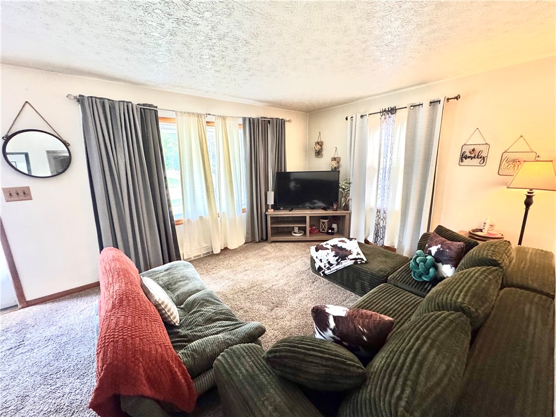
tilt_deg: -12.3
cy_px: 208
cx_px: 278
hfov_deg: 102.1
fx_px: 225
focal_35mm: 14
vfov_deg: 85.7
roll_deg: +0.9
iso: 320
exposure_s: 1/71
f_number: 2.2
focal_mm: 2.22
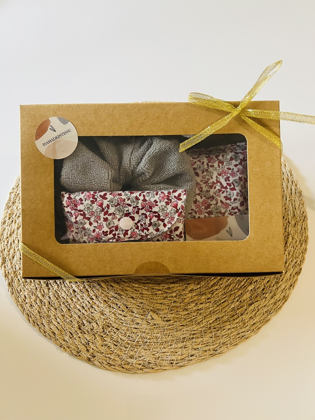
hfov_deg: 53.1
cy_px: 210
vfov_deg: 67.3
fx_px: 315
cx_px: 158
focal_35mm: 26
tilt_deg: -58.0
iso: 80
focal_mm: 5.7
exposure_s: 1/50
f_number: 1.5
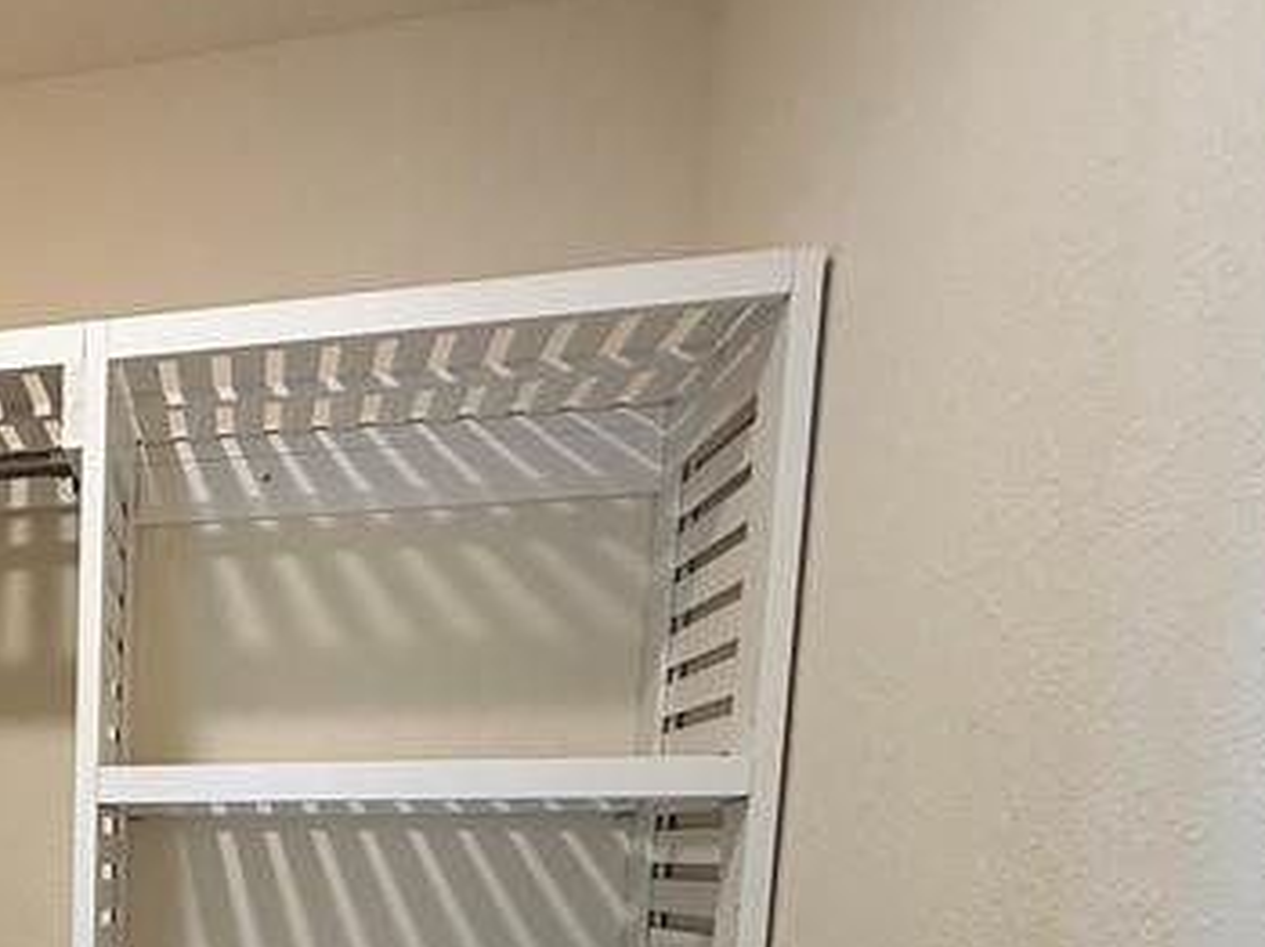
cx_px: -184
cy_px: 1081
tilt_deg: -8.5
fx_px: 1497
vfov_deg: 30.7
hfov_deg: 37.0
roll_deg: +0.2
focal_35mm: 41
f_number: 2.2
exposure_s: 1/120
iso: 160
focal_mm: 2.22
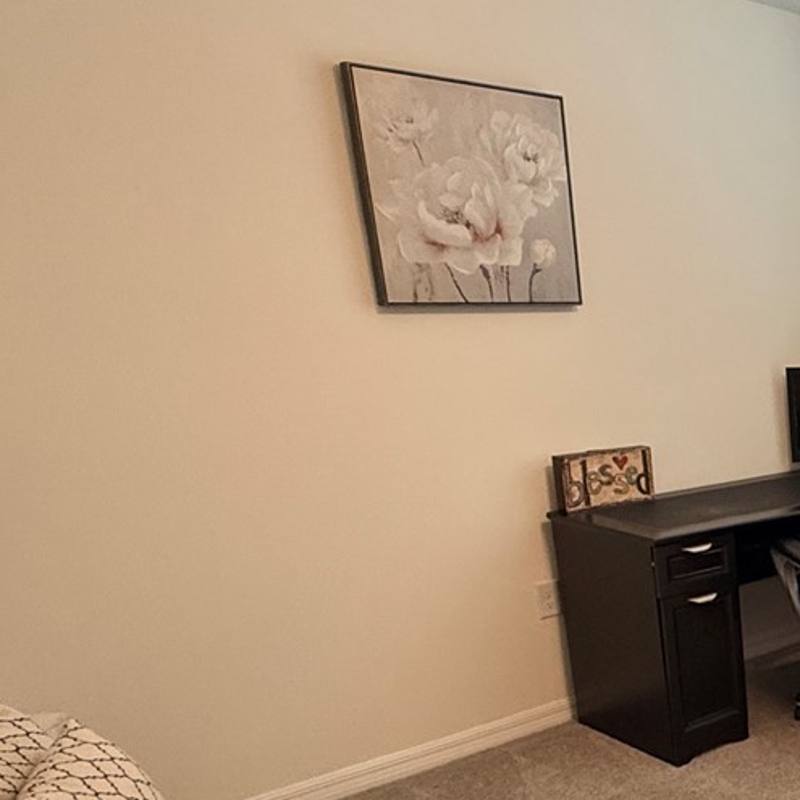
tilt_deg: -18.6
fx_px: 1046
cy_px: 640
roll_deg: -1.0
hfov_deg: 32.8
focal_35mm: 40
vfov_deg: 40.2
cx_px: 1005
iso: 200
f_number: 2.2
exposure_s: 1/60
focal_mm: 2.22
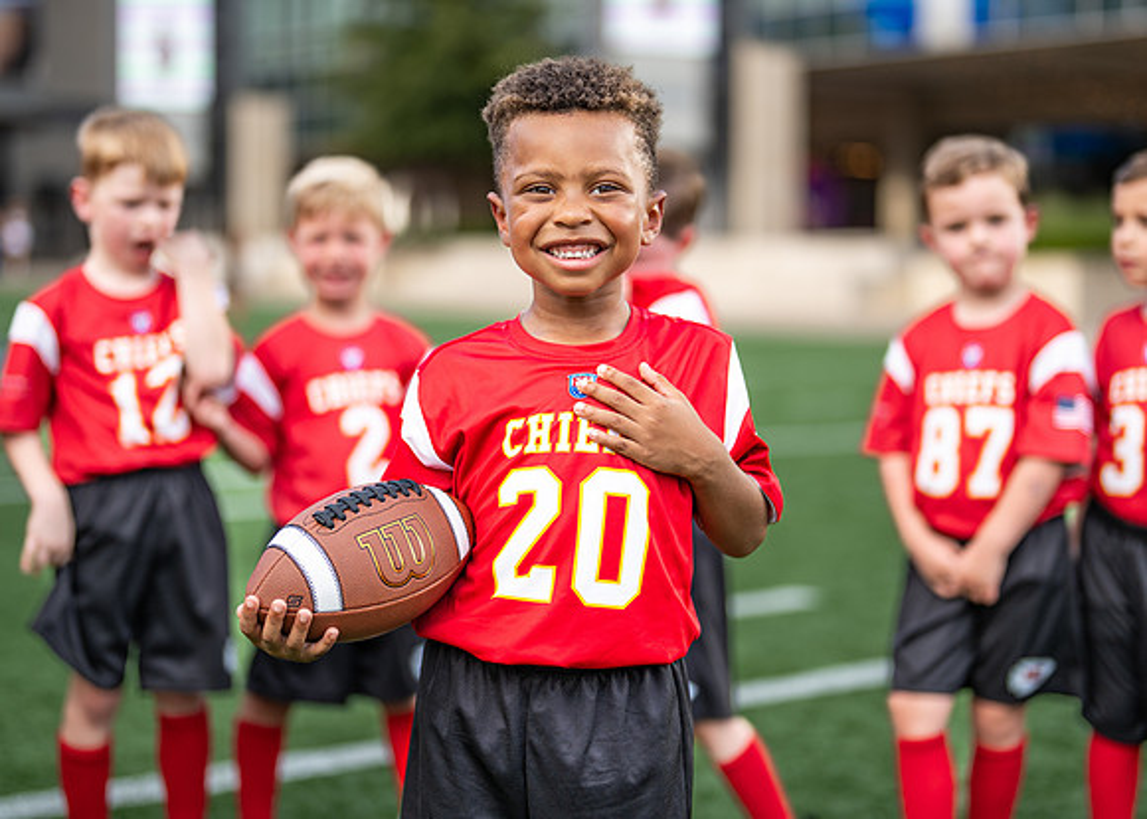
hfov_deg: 28.7
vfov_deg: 20.7
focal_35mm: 69
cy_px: 389
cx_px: 579
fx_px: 2243
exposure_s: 1/1600
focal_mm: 50
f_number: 1.2
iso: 100
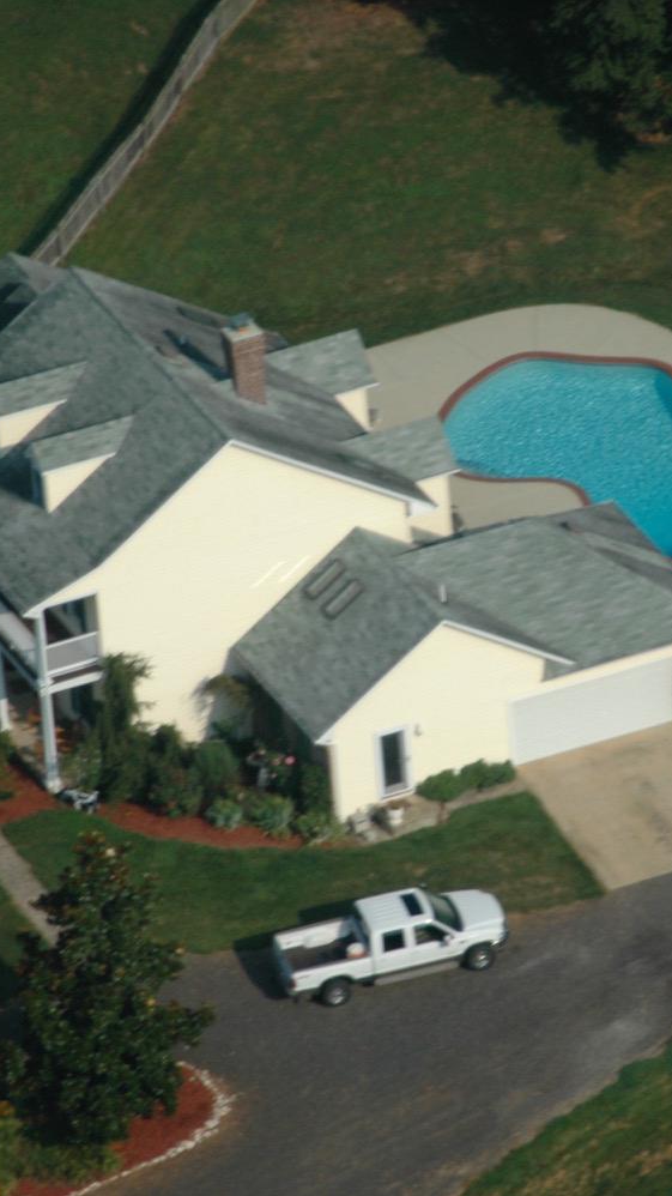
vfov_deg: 3.0
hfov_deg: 1.7
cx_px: 431
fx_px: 22503
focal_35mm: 710
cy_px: 598
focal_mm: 300
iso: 200
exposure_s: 1/640
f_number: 5.6
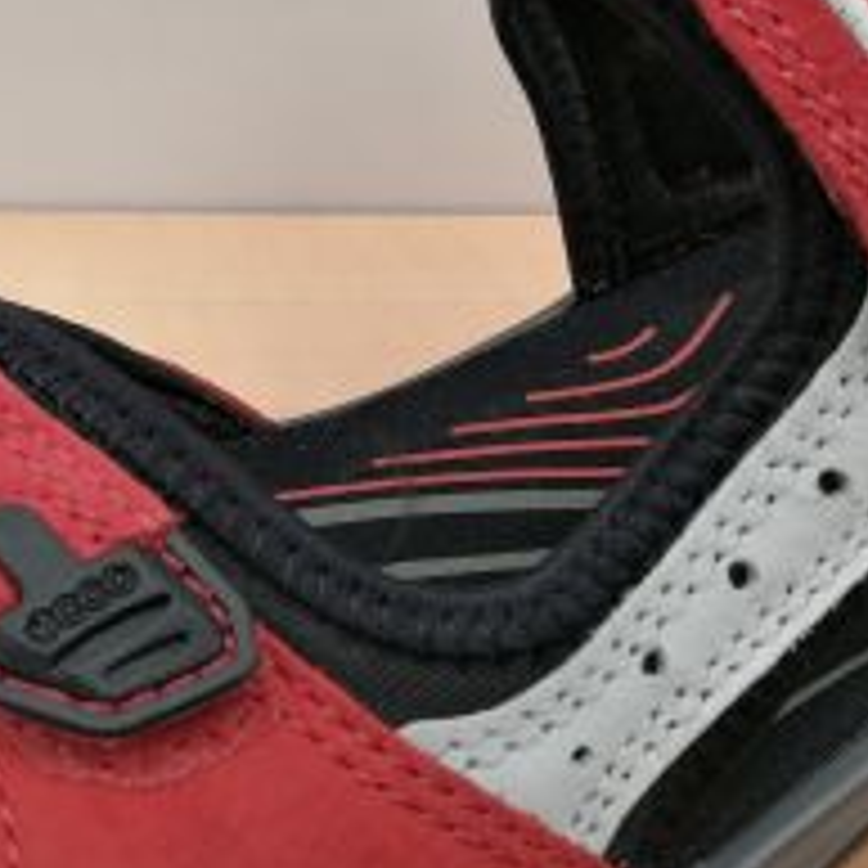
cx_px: 292
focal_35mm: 74
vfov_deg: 23.3
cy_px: 382
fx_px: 2099
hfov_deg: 23.3
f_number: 1.8
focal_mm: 3.96
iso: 64
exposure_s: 1/50
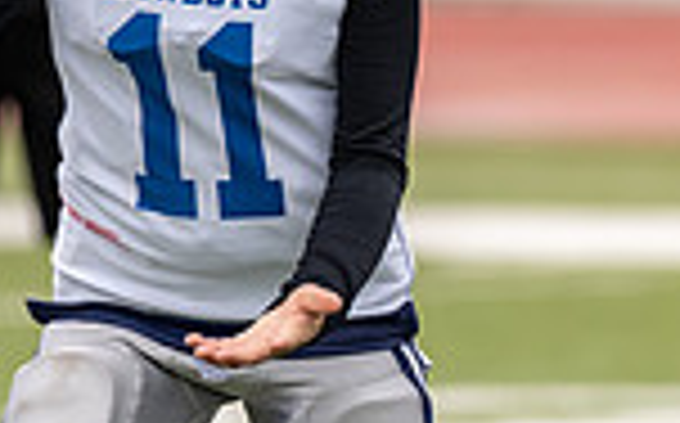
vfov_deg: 1.4
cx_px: 384
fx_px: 17419
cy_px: 29
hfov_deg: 2.2
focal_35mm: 941
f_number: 2.8
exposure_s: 1/1250
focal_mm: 200
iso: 160
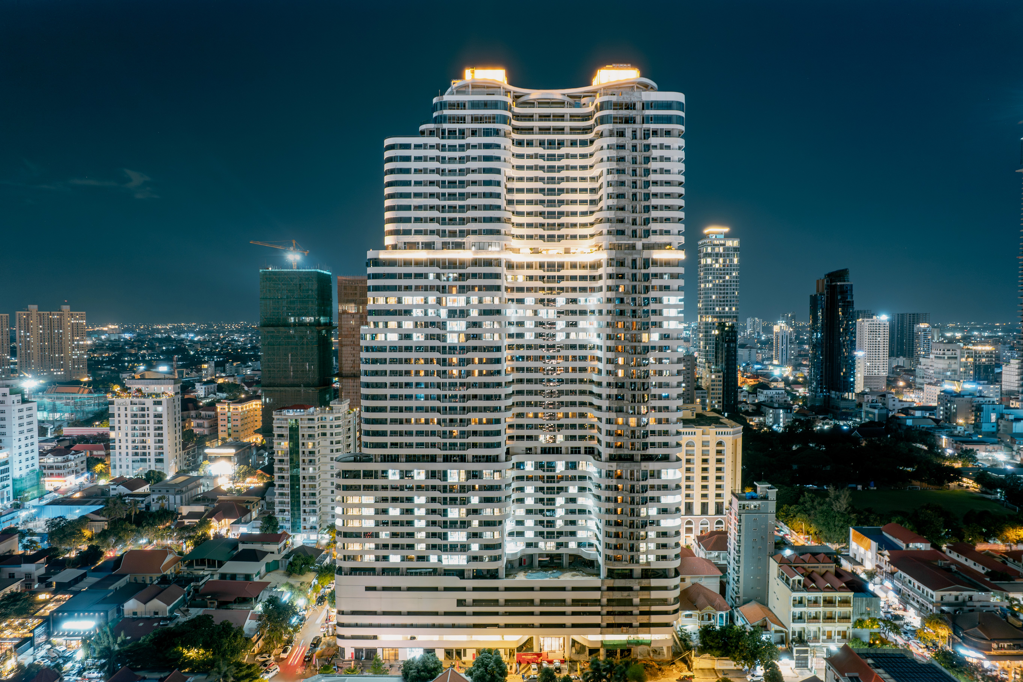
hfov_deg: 78.6
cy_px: 341
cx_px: 512
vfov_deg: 57.2
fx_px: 625
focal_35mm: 22
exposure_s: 2.5
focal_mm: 8.38
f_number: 2.8
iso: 100
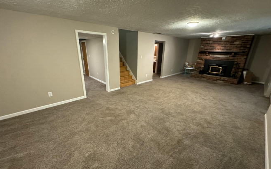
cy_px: 87
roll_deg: -0.7
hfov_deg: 101.5
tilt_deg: -19.0
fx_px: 111
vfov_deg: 74.7
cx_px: 134
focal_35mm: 15
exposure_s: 1/60
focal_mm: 2.22
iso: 1000
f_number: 2.2
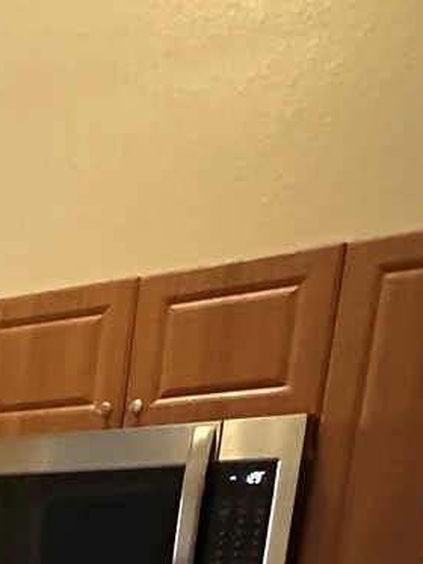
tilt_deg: -8.4
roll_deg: -2.9
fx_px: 977
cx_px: -273
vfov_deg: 25.5
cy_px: 810
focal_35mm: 60
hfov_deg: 19.8
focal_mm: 2.22
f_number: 2.2
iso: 1000
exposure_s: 1/40
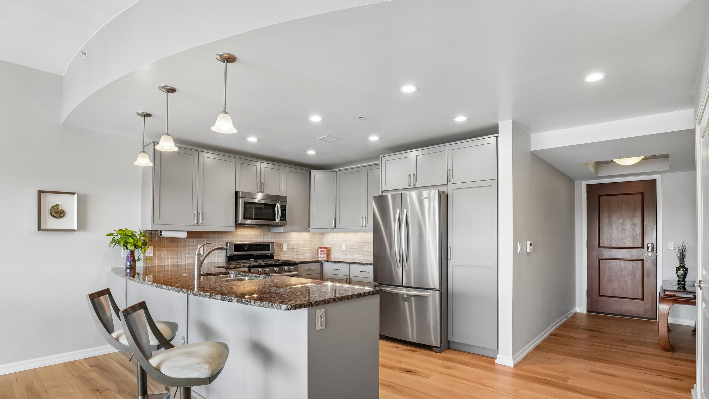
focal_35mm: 18
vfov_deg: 61.9
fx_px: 330
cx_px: 353
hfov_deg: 94.2
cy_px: 237
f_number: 8
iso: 400
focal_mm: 11
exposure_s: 1/30
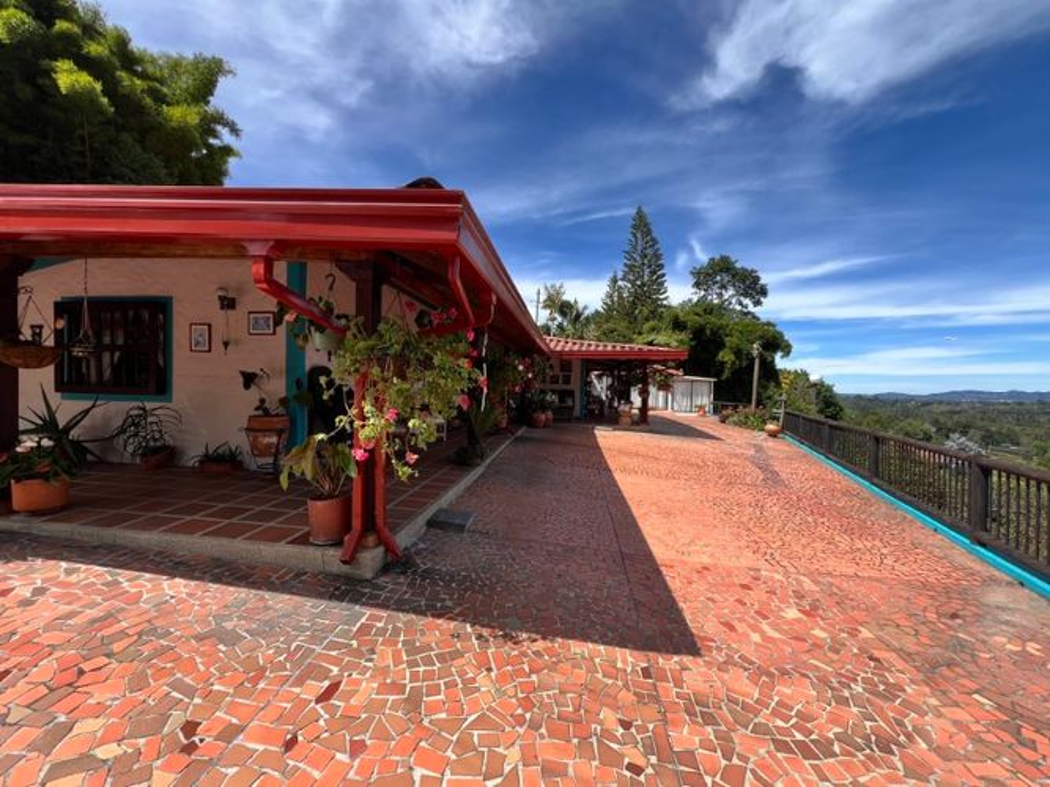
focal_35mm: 13
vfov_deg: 89.9
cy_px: 394
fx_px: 394
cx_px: 525
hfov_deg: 106.2
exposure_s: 1/717
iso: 32
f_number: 1.8
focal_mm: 1.57
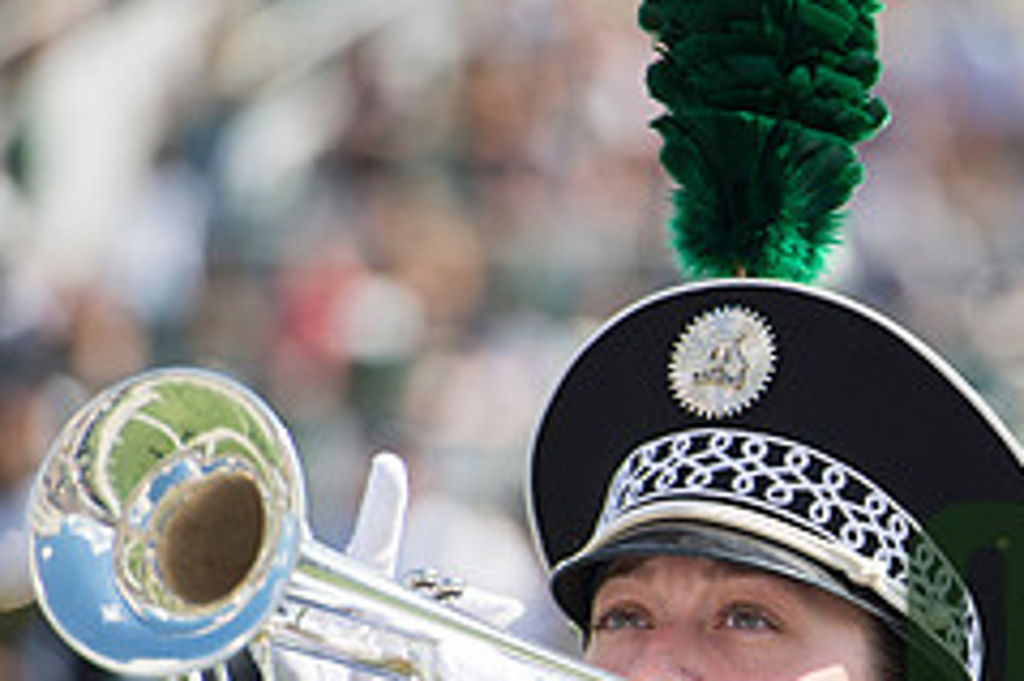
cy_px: 702
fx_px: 13786
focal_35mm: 485
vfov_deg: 2.8
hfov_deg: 4.2
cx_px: 1230
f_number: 4.5
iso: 200
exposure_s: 1/1000
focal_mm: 200
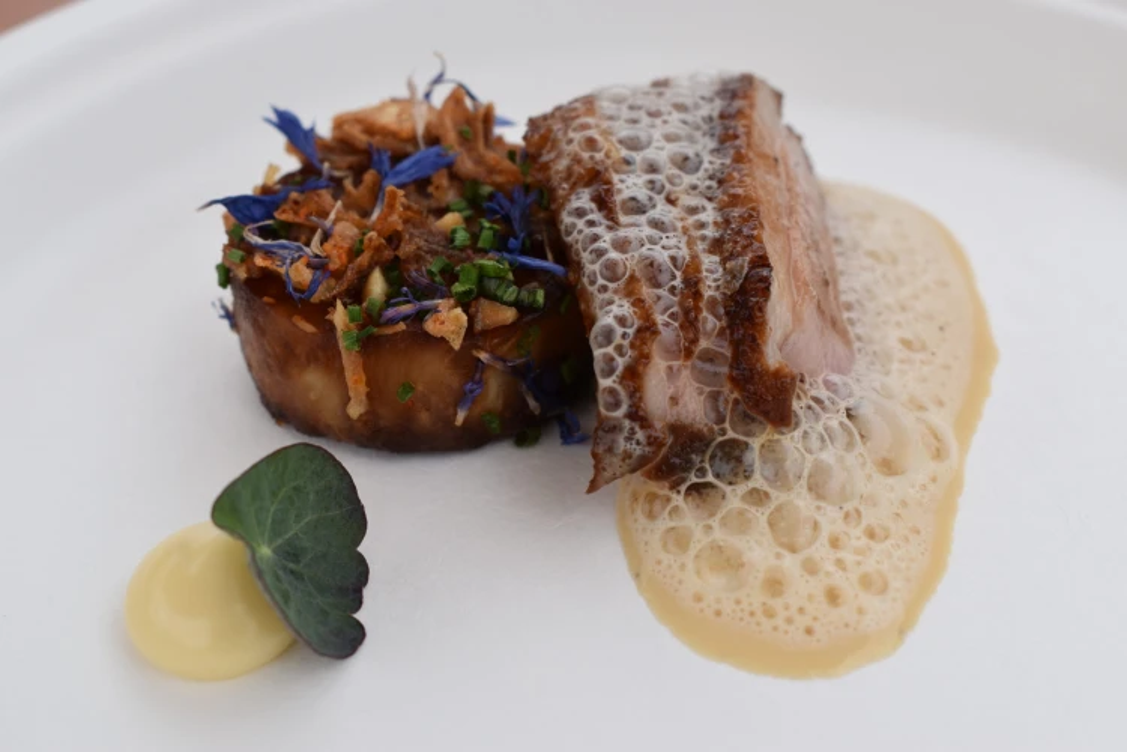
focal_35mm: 52
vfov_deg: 25.8
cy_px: 376
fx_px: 1643
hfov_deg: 37.9
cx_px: 564
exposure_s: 1/250
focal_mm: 35
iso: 140
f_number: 8
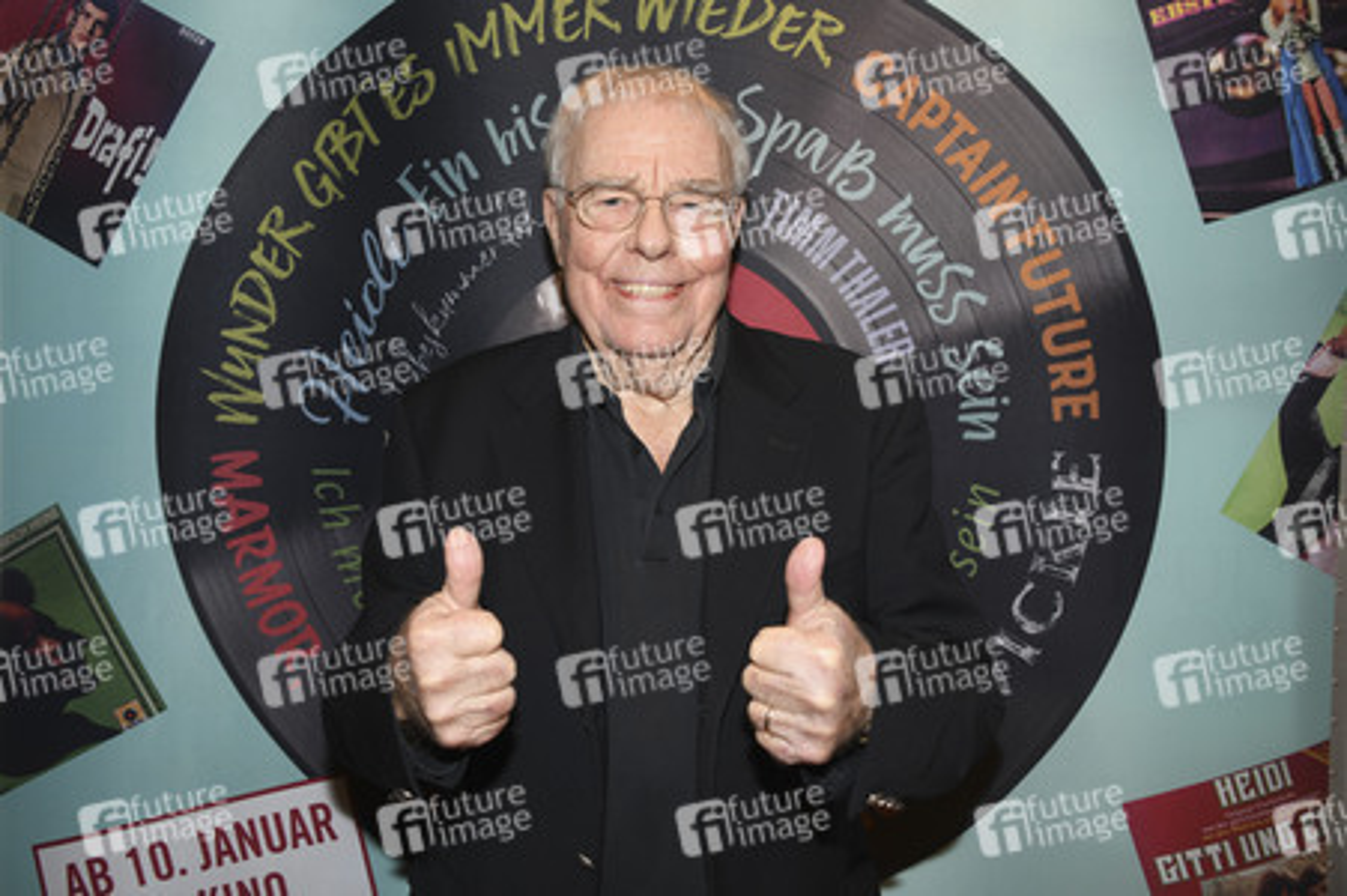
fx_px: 1309
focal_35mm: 35
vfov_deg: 37.8
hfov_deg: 54.5
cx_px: 674
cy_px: 448
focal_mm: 35
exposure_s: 1/80
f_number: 6.3
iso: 500
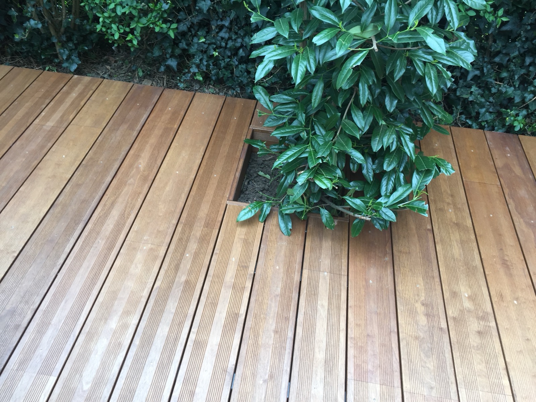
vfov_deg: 48.2
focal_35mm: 29
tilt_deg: -44.5
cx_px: 268
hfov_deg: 61.7
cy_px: 201
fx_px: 449
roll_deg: -4.2
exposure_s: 1/106
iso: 32
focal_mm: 4.15
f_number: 2.2
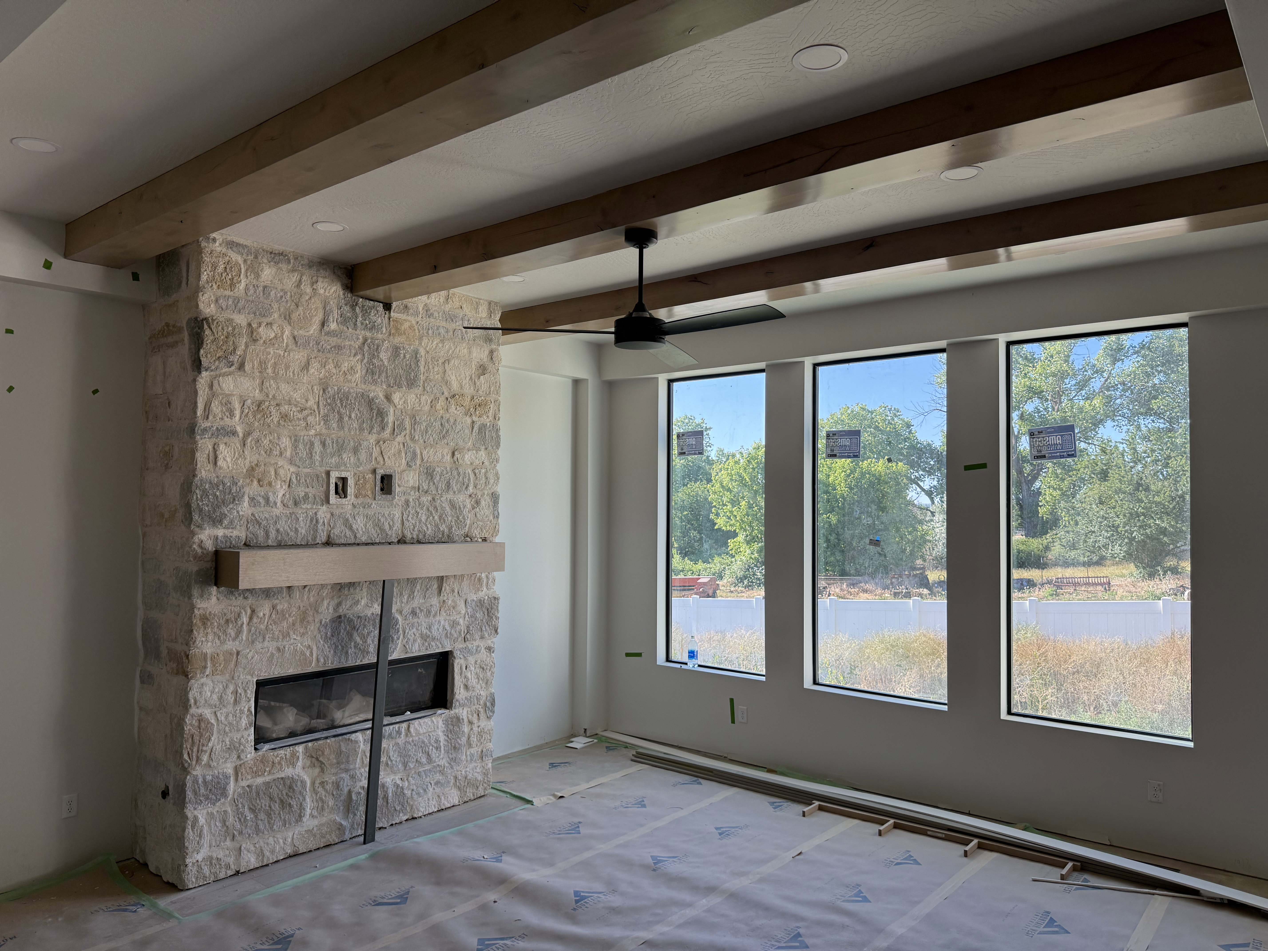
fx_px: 879
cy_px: 476
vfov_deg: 56.8
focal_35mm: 24
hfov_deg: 71.6
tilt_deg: +3.3
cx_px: 634
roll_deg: -0.8
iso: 100
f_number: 1.78
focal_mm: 6.76
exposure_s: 1/423
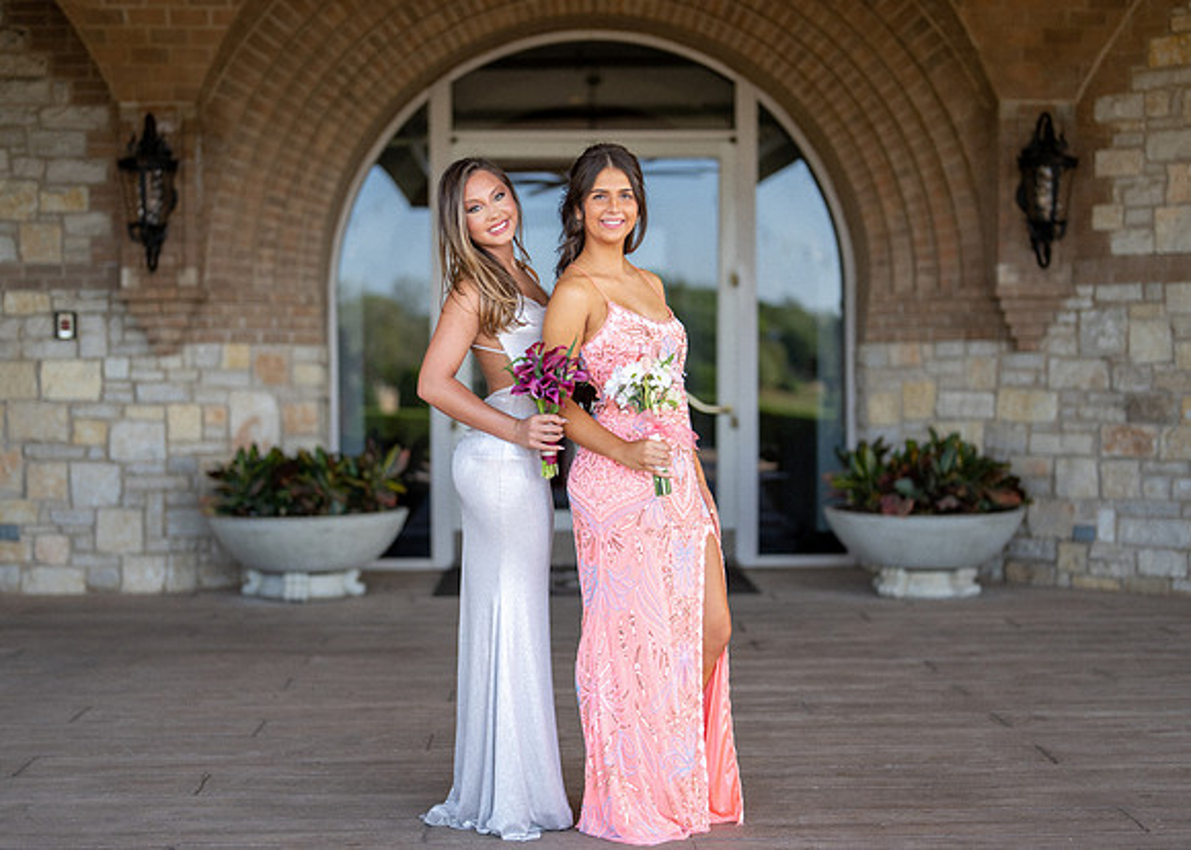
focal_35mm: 58
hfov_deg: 34.0
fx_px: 1945
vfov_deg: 24.6
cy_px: 455
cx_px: 581
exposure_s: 1/1250
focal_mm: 50
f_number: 1.4
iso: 160
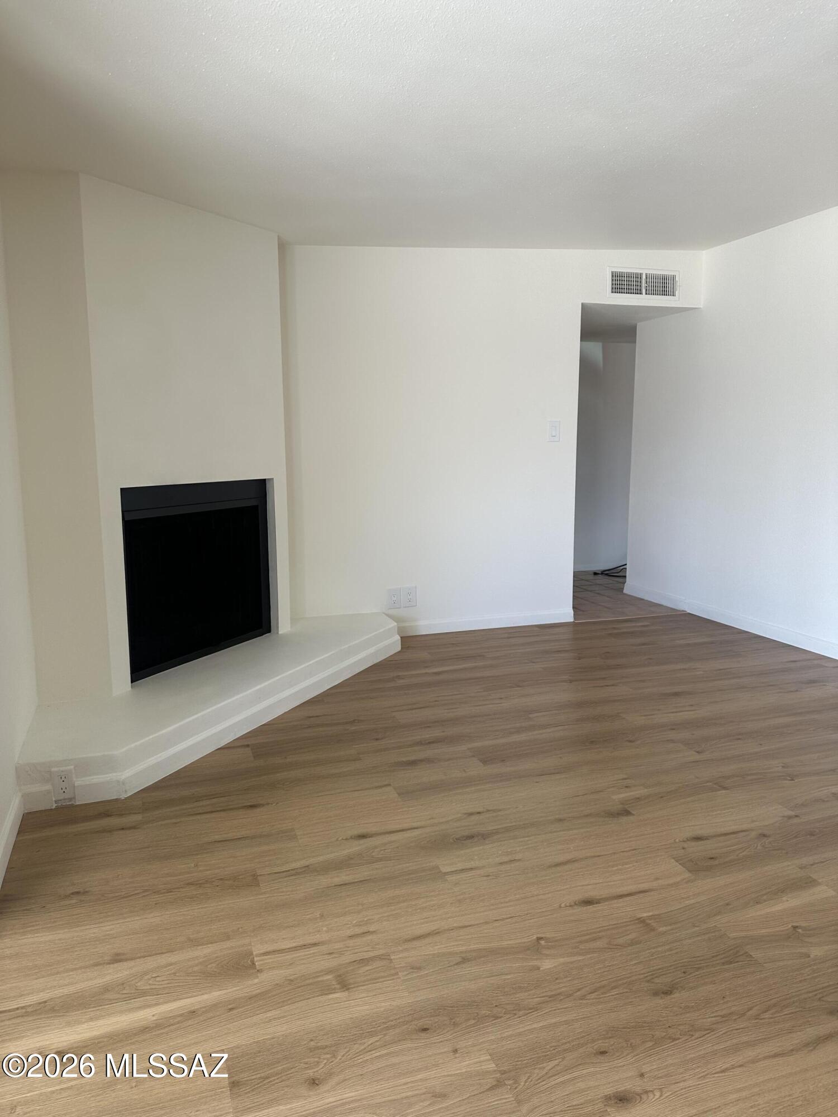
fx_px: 775
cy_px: 558
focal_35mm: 24
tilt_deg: -8.3
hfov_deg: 56.8
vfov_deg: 71.6
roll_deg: -1.3
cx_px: 419
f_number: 1.78
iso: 80
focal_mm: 6.86
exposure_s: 1/121
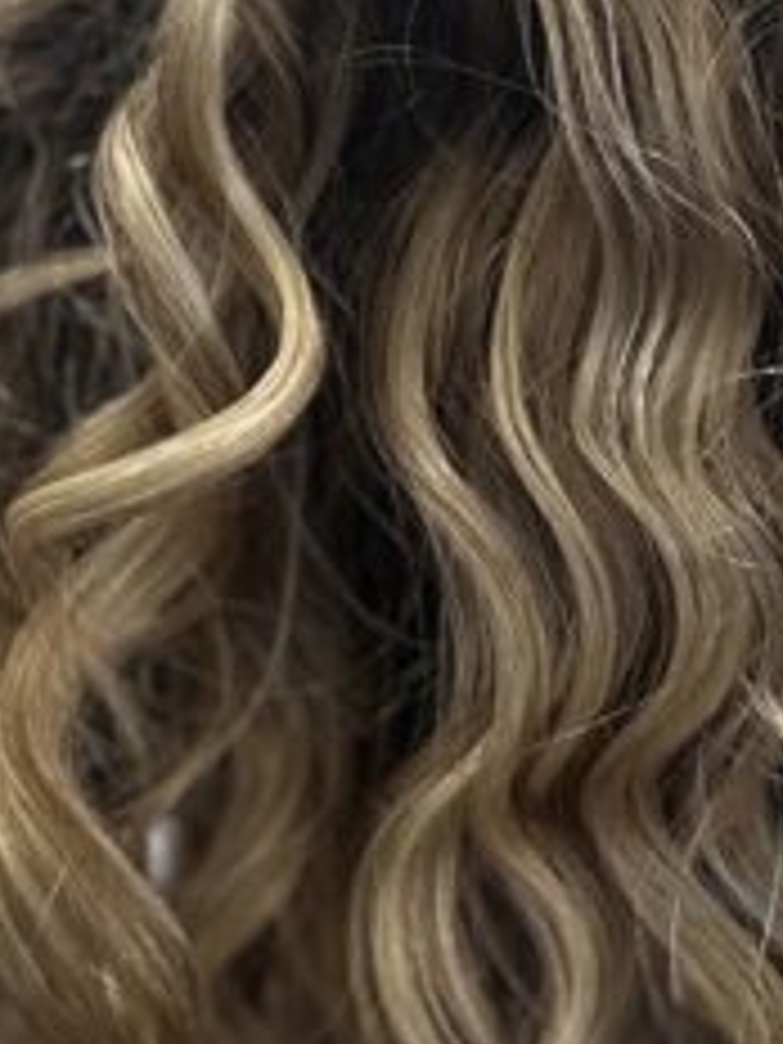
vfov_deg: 18.5
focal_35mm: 106
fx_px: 3197
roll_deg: -1.8
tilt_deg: -8.4
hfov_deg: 13.8
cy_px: 634
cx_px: 774
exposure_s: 1/100
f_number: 1.78
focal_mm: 6.86
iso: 64
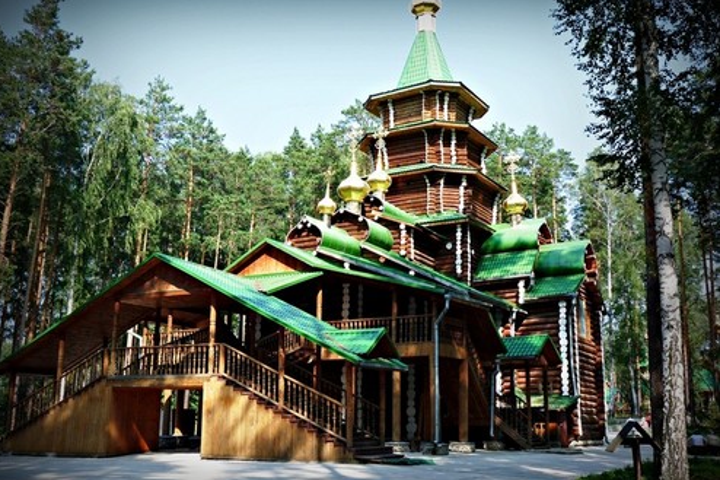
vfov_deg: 33.4
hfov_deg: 48.5
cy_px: 247
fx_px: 800
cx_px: 357
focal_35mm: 40
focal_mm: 6.8
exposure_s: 1/250
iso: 100
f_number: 5
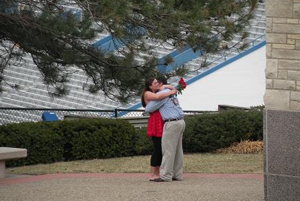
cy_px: 115
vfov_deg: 2.5
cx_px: 145
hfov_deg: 3.8
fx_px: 4520
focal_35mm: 542
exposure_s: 1/220
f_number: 5
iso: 64
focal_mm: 84.2
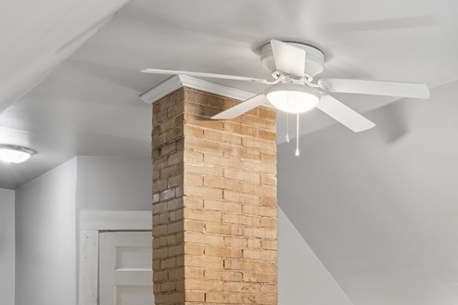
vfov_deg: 23.3
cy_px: 326
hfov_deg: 31.2
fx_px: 699
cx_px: 533
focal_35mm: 55
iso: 500
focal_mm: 16
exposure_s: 1/5
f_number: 9
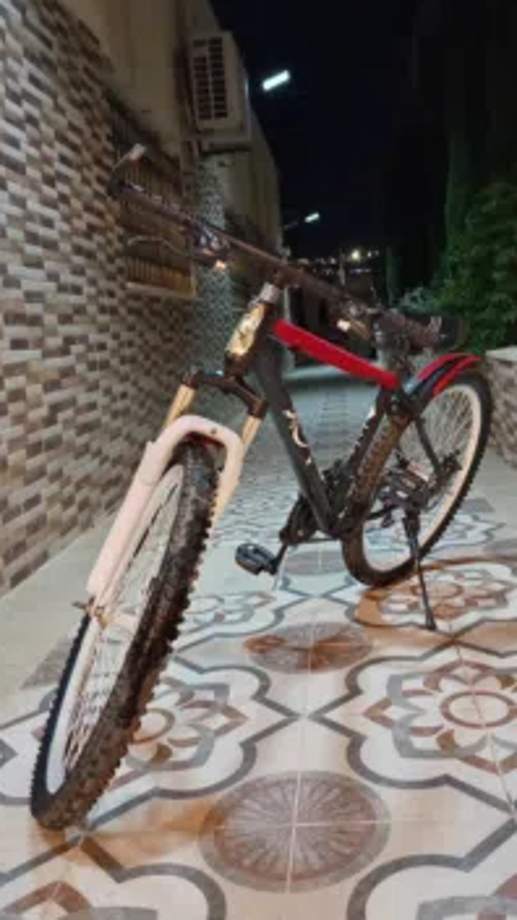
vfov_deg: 62.6
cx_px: 282
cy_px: 446
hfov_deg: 37.7
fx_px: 756
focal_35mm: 31
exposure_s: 1/20
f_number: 1.8
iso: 1204
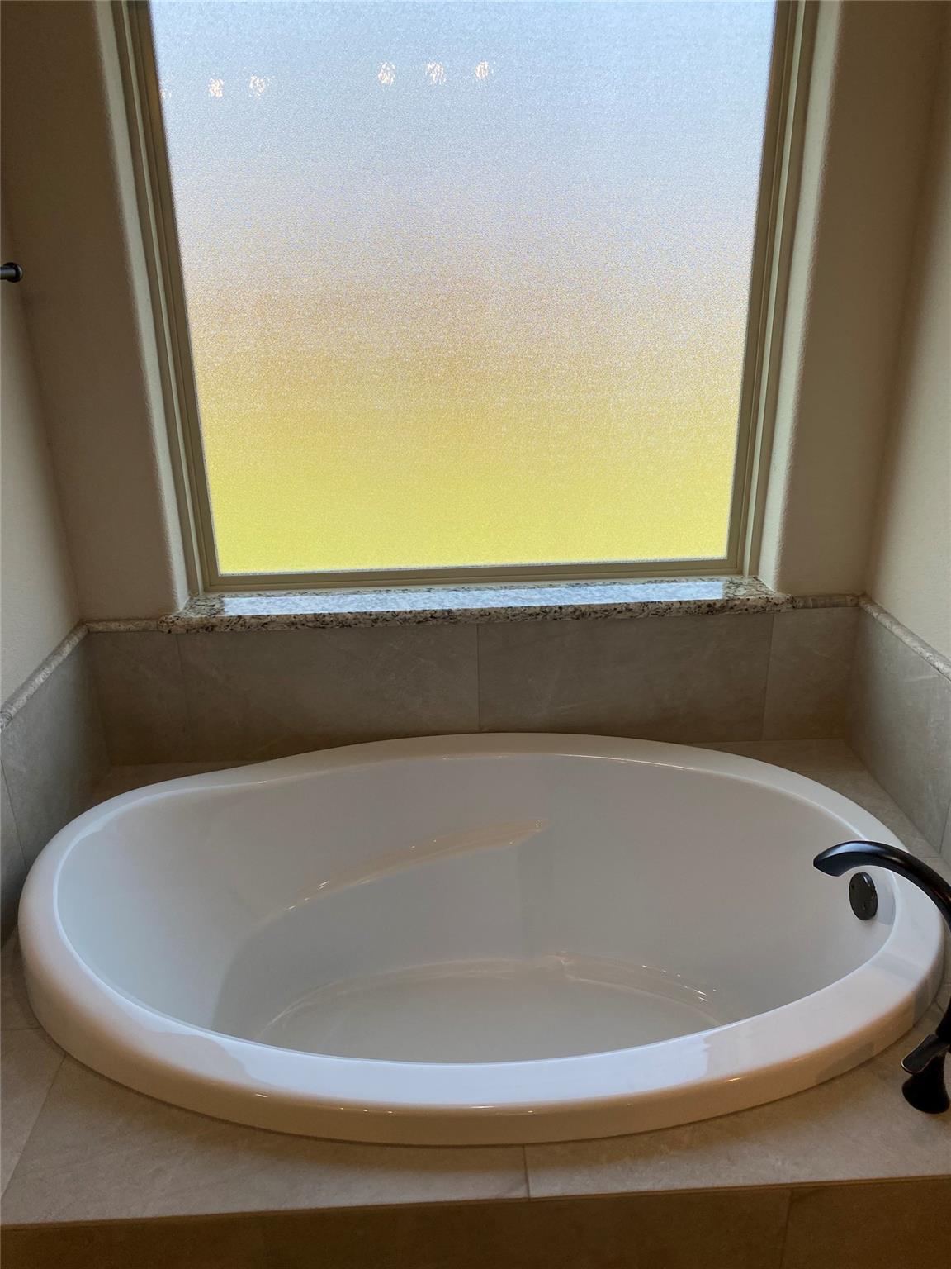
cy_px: 634
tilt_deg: -20.3
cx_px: 476
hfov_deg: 53.1
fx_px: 952
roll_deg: +2.4
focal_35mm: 26
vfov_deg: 67.3
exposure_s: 1/465
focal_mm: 4.25
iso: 32
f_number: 1.8
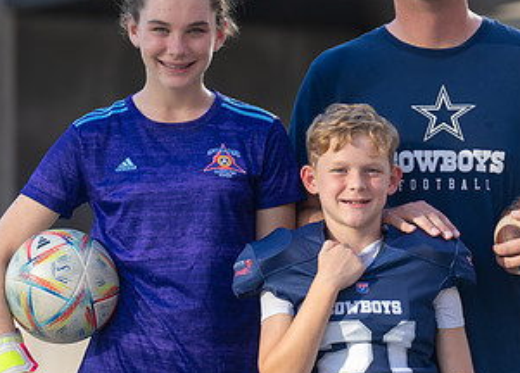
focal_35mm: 264
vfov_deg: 5.5
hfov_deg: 7.6
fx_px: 3905
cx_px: 367
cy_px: 228
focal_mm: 123
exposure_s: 1/640
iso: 100
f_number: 2.8
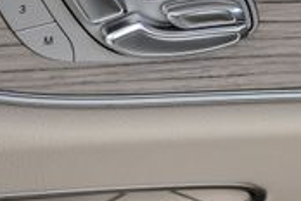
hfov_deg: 8.0
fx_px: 2149
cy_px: -73
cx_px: 323
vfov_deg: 5.3
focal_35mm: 257
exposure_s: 1/2000
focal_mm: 70
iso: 400
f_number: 4
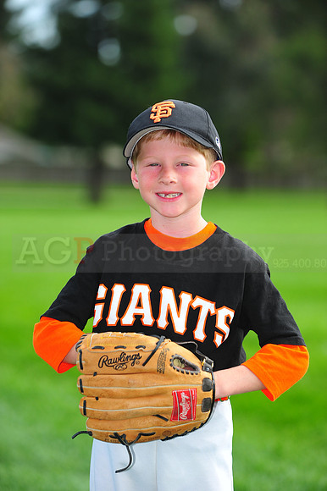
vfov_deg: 19.5
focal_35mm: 105
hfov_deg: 13.0
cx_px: 164
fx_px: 1432
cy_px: 246
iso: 400
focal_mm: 105
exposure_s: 1/1250
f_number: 4.5
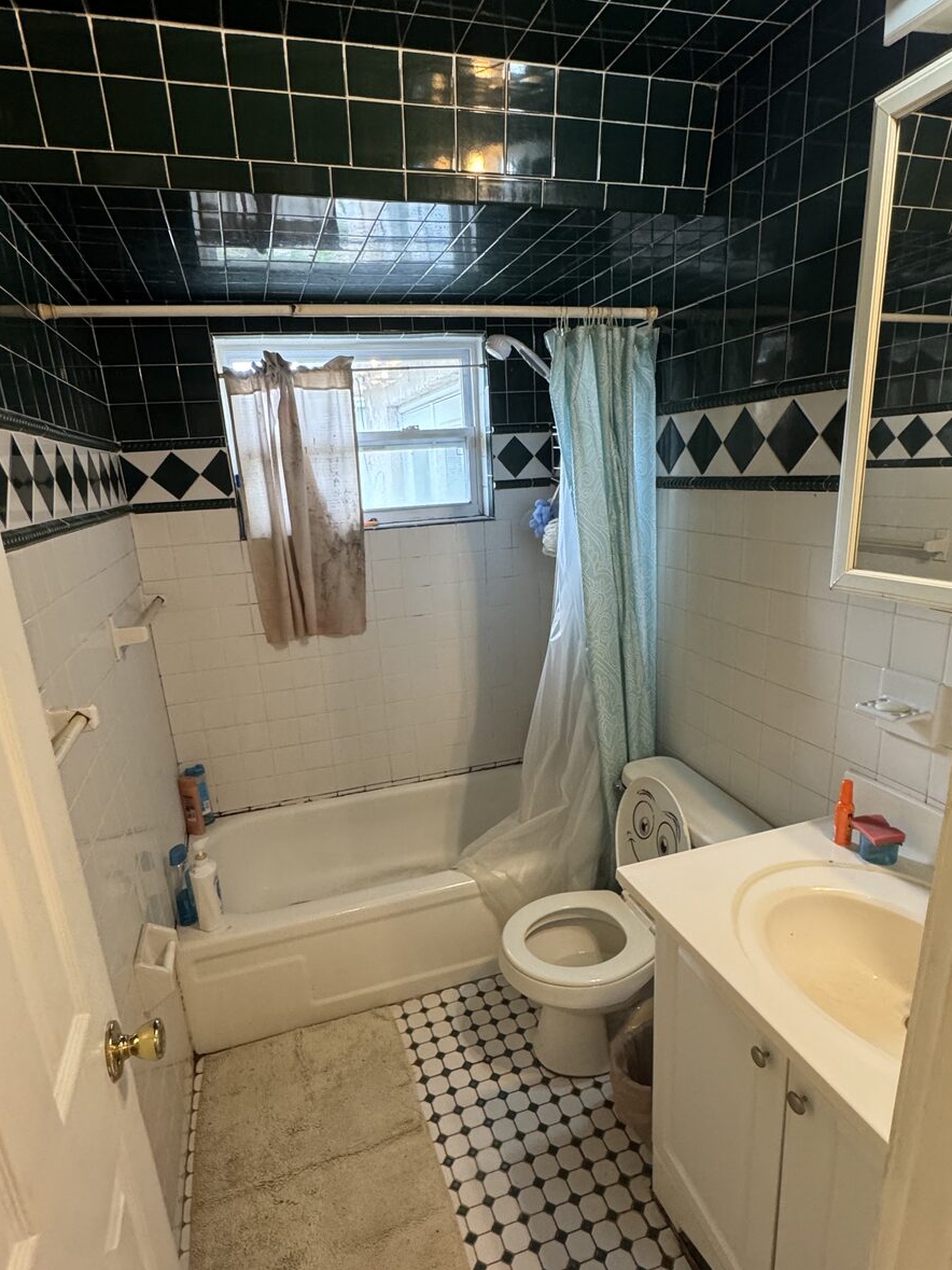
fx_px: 697
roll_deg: +3.1
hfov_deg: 68.7
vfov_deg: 84.6
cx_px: 468
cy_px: 671
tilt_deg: -17.4
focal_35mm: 19
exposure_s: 1/60
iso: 320
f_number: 2.2
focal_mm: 2.22
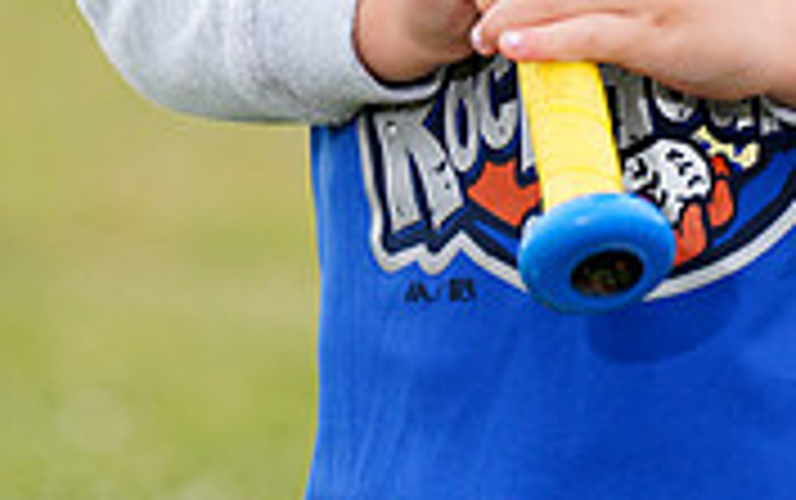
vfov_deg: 2.2
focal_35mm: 583
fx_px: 12659
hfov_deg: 3.6
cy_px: -685
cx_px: 668
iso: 100
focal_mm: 175
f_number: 4.5
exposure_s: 1/250
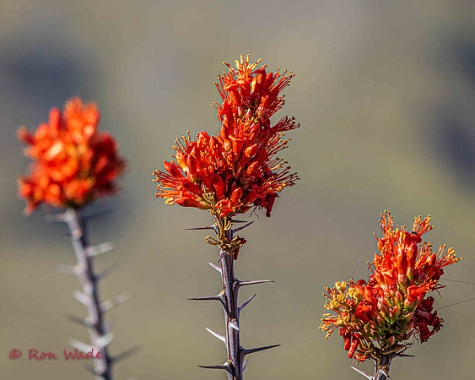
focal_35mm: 527
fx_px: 7407
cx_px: 234
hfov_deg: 3.7
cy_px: 158
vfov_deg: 2.9
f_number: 4
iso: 100
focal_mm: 146.76
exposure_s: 1/400
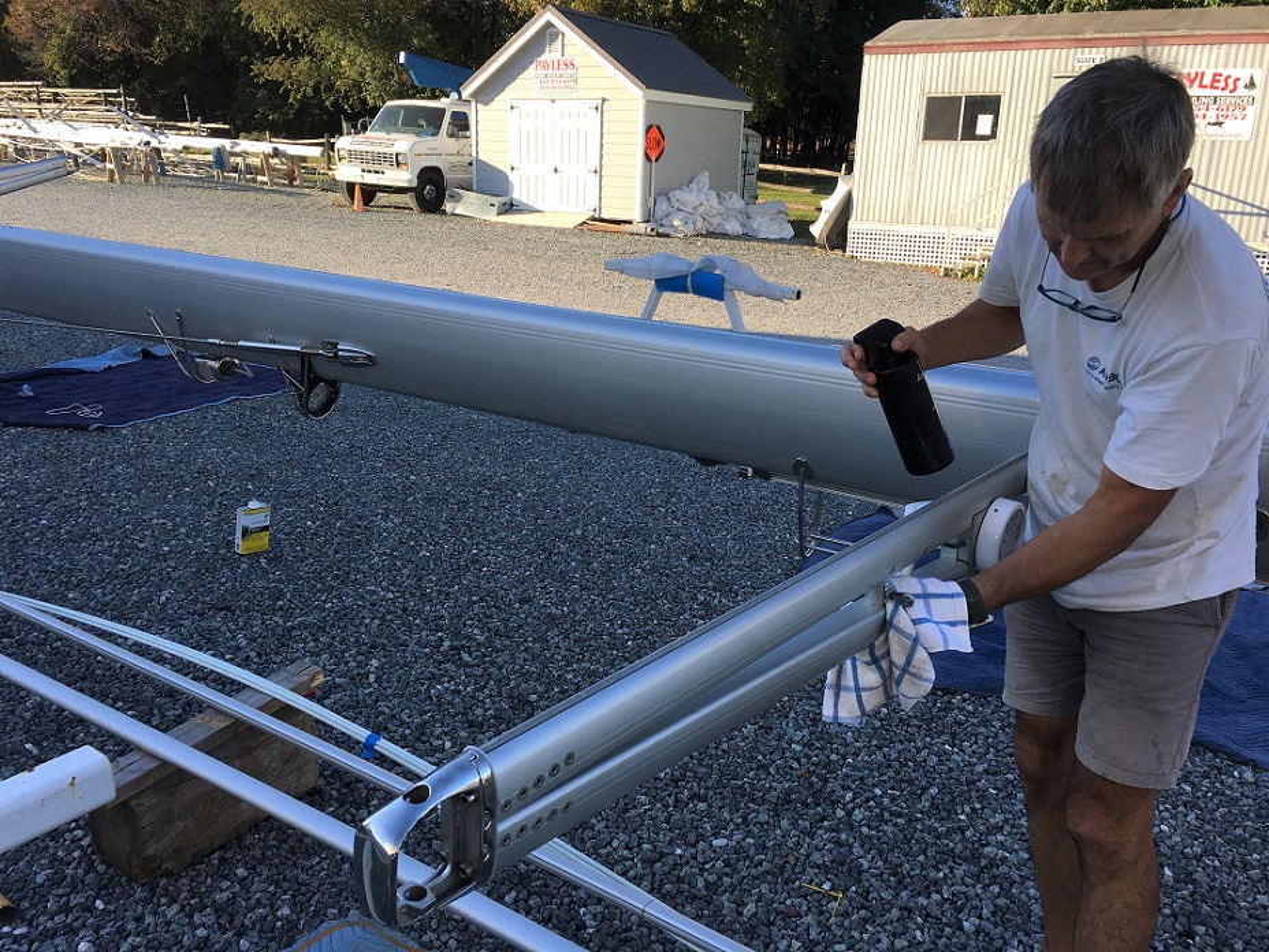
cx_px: 634
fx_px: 1063
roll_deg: -1.4
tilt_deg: -14.8
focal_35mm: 29
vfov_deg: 48.2
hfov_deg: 61.7
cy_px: 476
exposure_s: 1/587
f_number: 2.2
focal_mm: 4.15
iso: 25
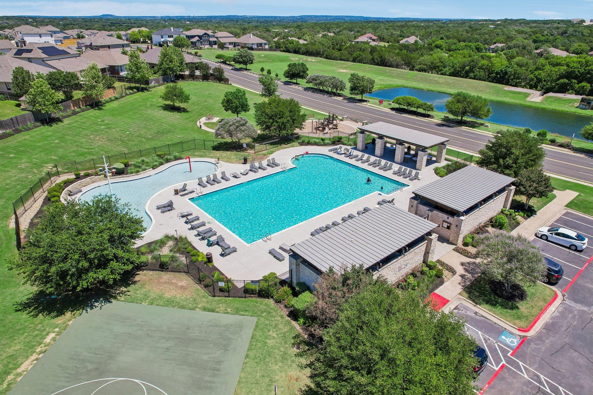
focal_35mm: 22
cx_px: 296
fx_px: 362
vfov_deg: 57.2
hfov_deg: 78.6
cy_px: 198
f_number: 2.8
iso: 140
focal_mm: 8.4
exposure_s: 1/2500
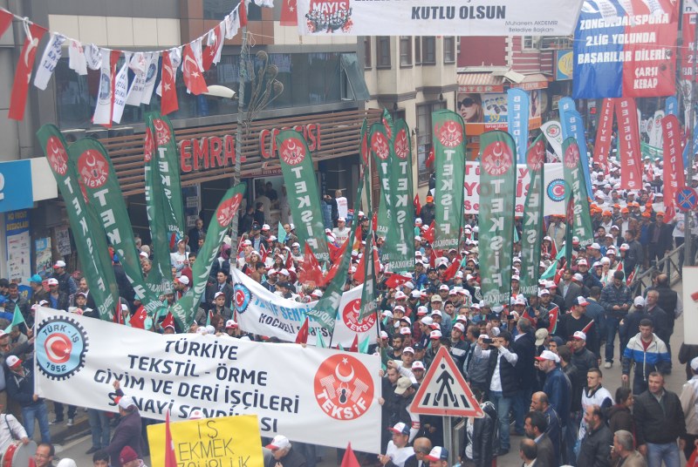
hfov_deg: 28.0
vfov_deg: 19.0
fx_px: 1398
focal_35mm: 72
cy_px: 234
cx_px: 349
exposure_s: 1/125
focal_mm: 48
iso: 180
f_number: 5.6
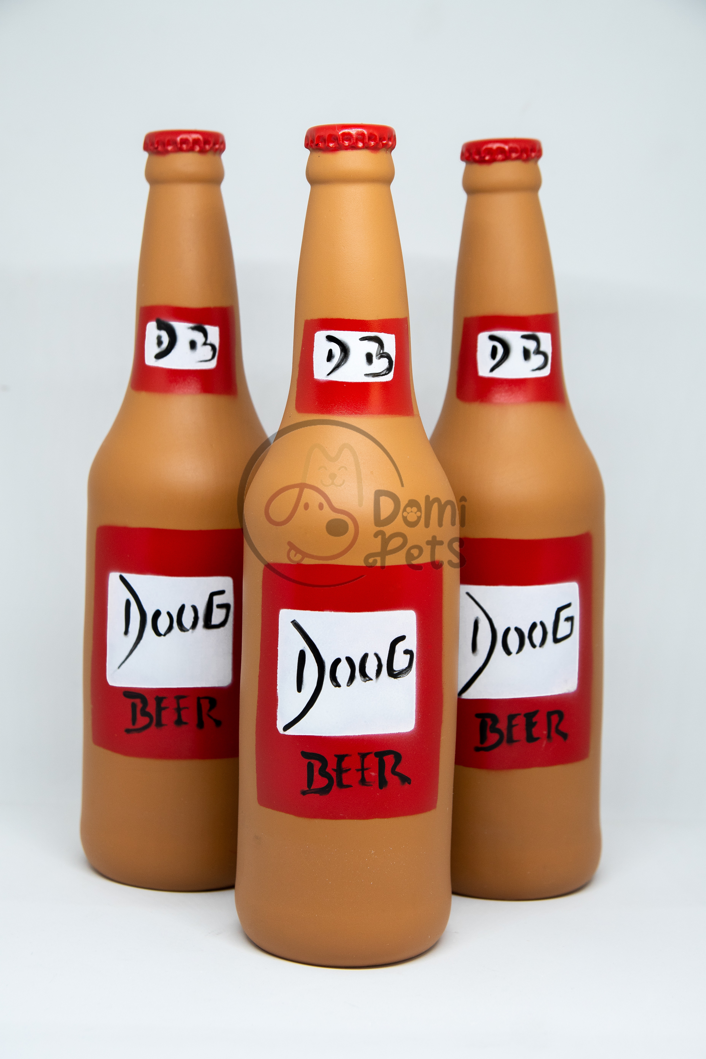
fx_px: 2206
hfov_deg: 18.2
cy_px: 530
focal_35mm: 75
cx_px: 353
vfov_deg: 27.0
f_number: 5.6
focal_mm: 50
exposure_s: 1/100
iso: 400
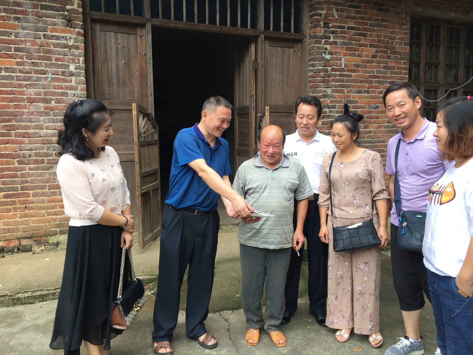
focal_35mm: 29
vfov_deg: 48.2
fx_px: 396
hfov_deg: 61.7
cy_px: 178
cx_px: 236
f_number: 2.2
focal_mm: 4.15
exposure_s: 1/50
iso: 32
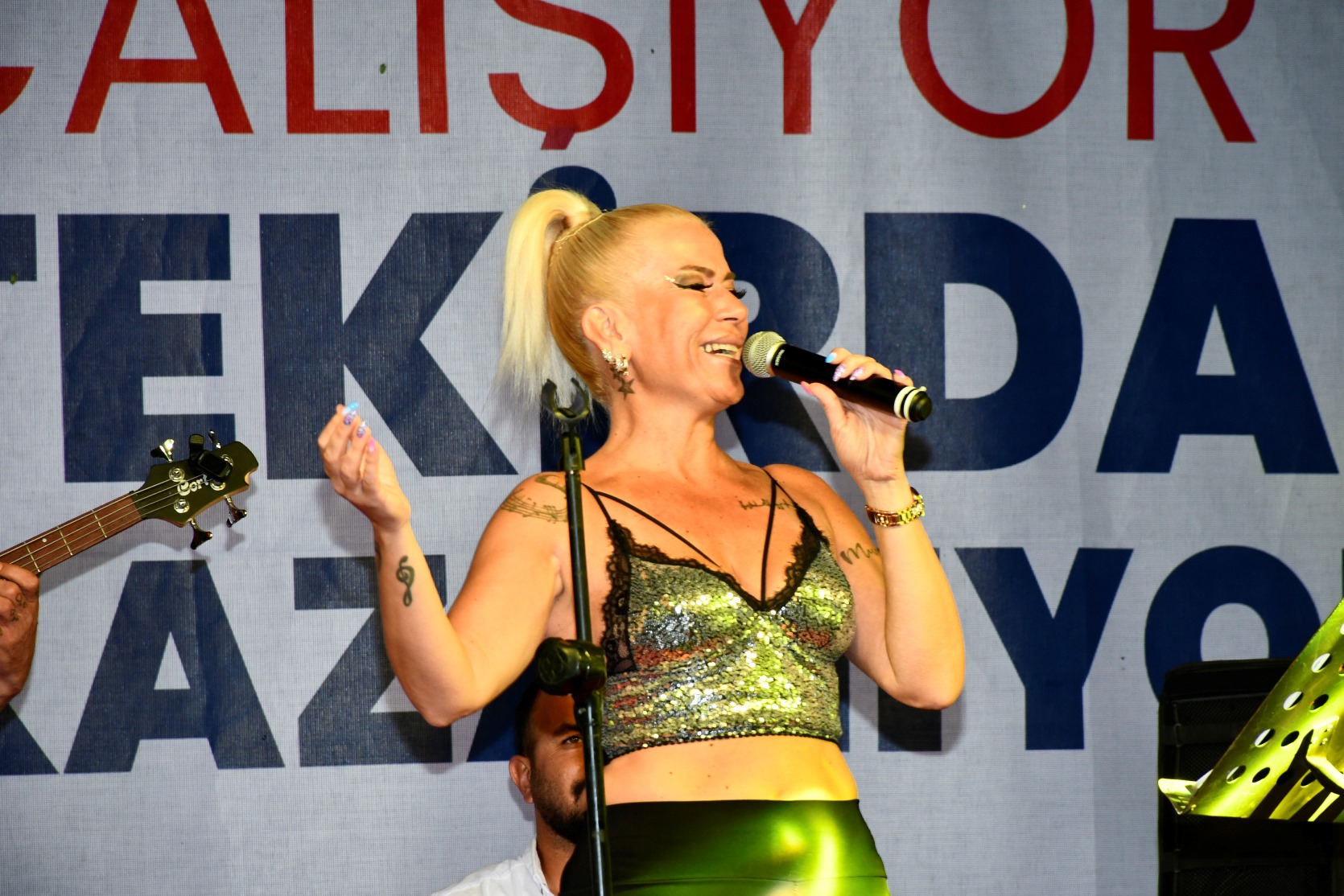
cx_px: 672
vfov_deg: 6.5
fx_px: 7841
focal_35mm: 210
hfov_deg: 9.8
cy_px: 448
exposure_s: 1/80
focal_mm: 140
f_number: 7.1
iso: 1000
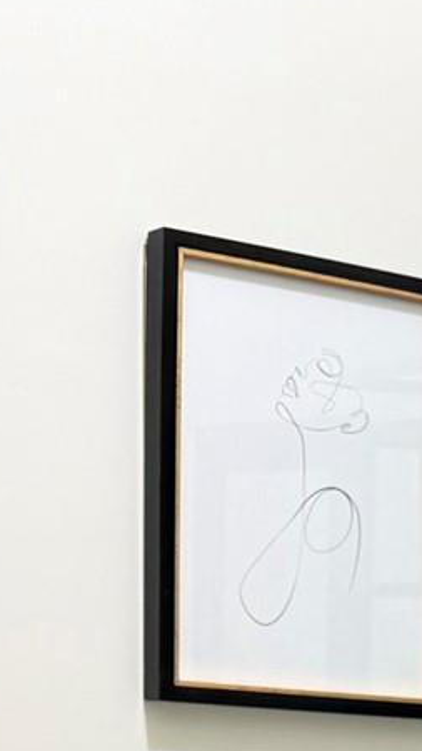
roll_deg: -0.6
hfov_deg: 9.9
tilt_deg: -10.0
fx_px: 2368
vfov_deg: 16.2
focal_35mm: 119
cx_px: 615
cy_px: 1183
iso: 125
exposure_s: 1/60
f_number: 1.78
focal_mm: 6.76
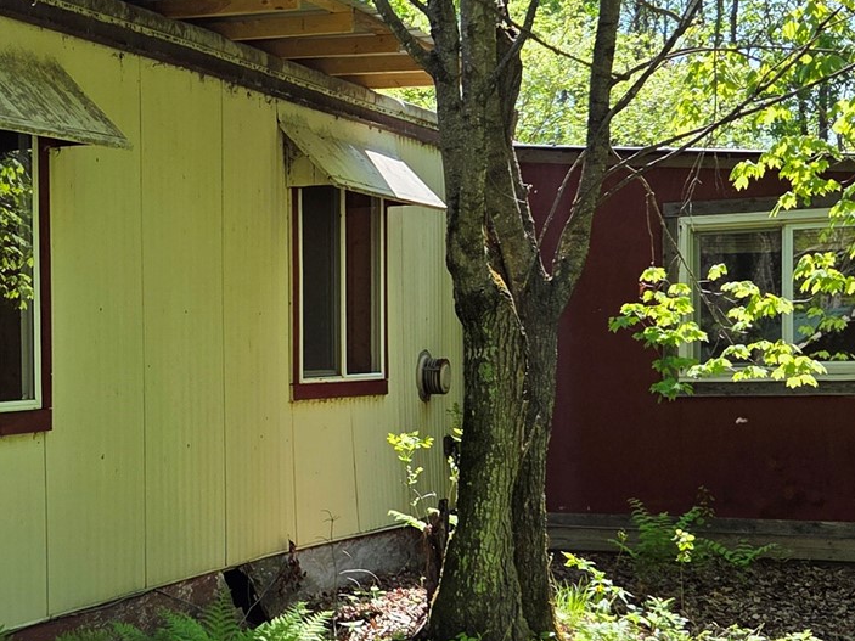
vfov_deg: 21.9
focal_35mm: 67
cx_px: 153
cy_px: 403
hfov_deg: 28.3
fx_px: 1655
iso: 80
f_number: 1.8
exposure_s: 1/2600
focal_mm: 5.4
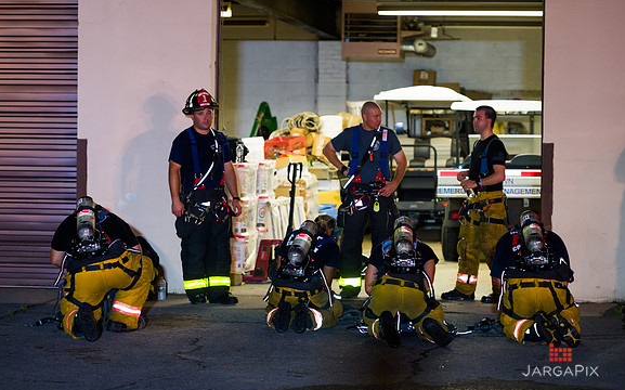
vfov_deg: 10.5
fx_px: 2128
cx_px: 312
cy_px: 191
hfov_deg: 16.7
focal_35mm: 125
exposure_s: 1/100
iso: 1600
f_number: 3.2
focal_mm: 122
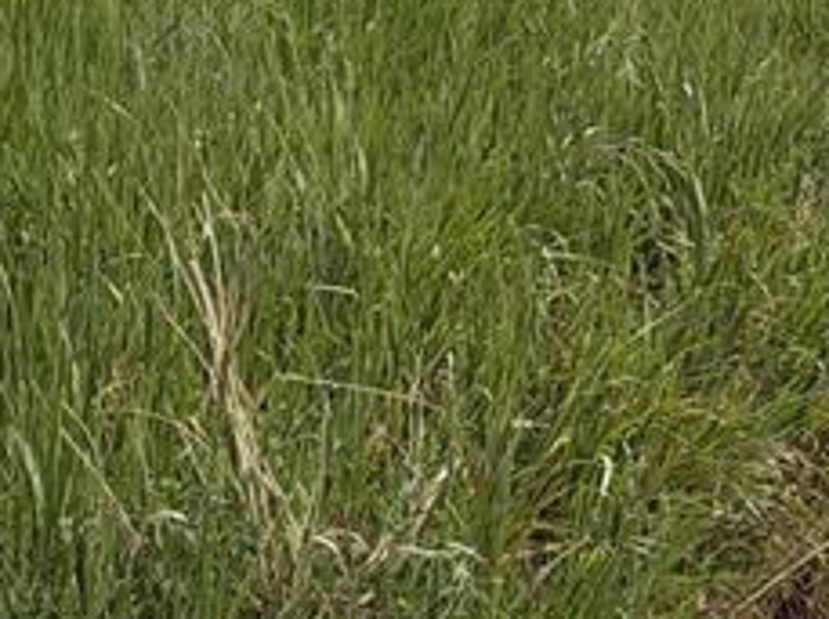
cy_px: -662
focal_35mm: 215
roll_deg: +0.8
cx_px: -594
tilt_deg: -2.1
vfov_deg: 6.7
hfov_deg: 8.9
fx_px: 5141
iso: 64
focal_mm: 6.76
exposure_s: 1/6024
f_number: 1.78
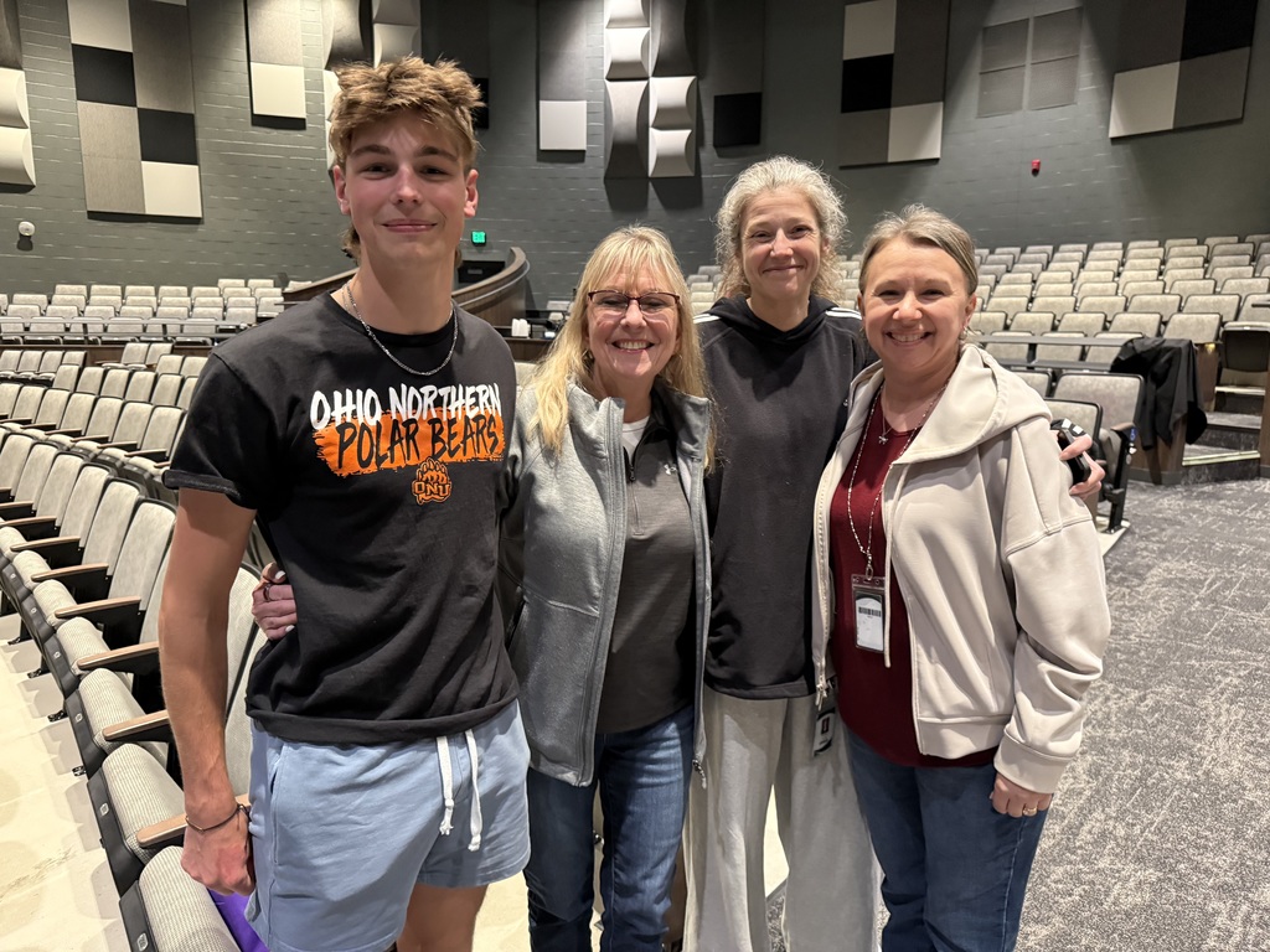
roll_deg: -0.6
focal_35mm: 24
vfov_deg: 56.8
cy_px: 476
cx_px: 635
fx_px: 881
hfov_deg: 71.6
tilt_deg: -9.6
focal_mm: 6.76
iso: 800
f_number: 1.78
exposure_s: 1/37
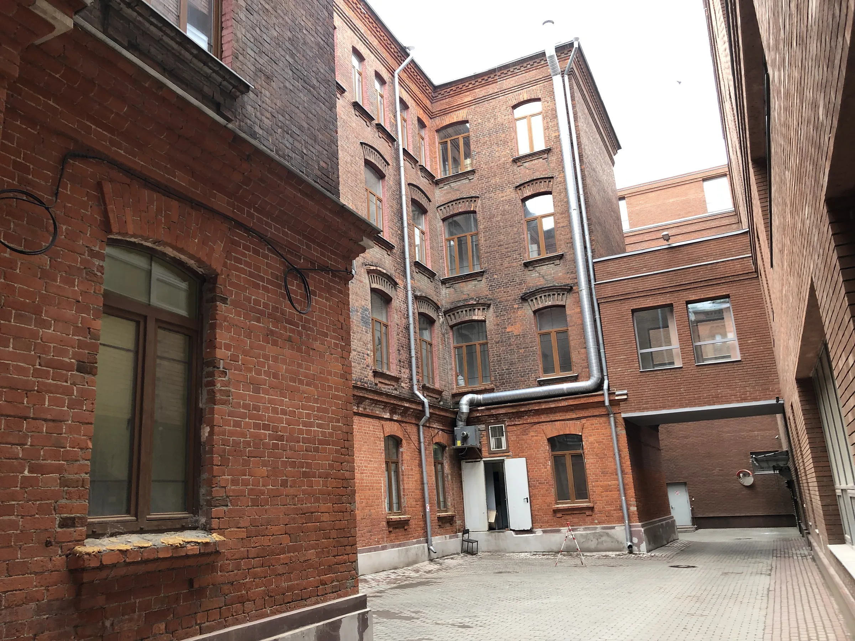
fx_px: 692
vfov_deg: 49.7
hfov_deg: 63.4
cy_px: 320
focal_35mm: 28
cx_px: 428
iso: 25
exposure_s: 1/50
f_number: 1.8
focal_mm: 4
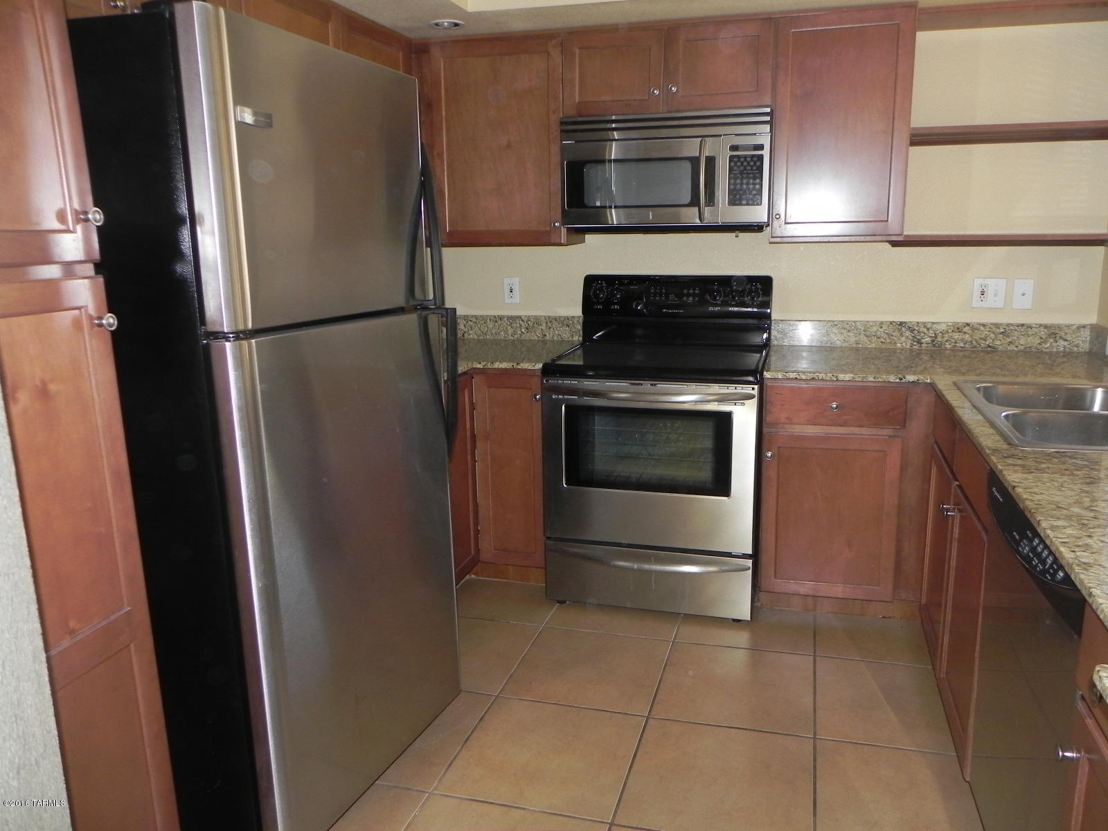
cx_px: 554
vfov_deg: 53.1
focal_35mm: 26
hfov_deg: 67.3
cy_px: 416
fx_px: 832
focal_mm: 4.6
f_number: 2.8
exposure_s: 1/30
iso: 200
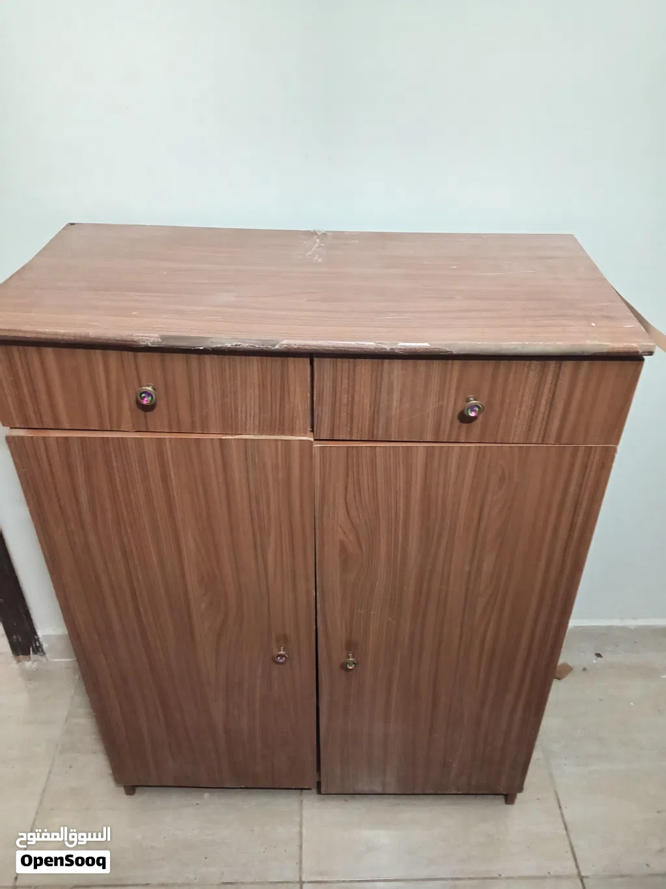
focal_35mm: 27
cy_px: 444
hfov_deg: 51.3
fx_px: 693
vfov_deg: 65.3
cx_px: 333
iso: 2363
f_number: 1.8
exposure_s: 1/16.7
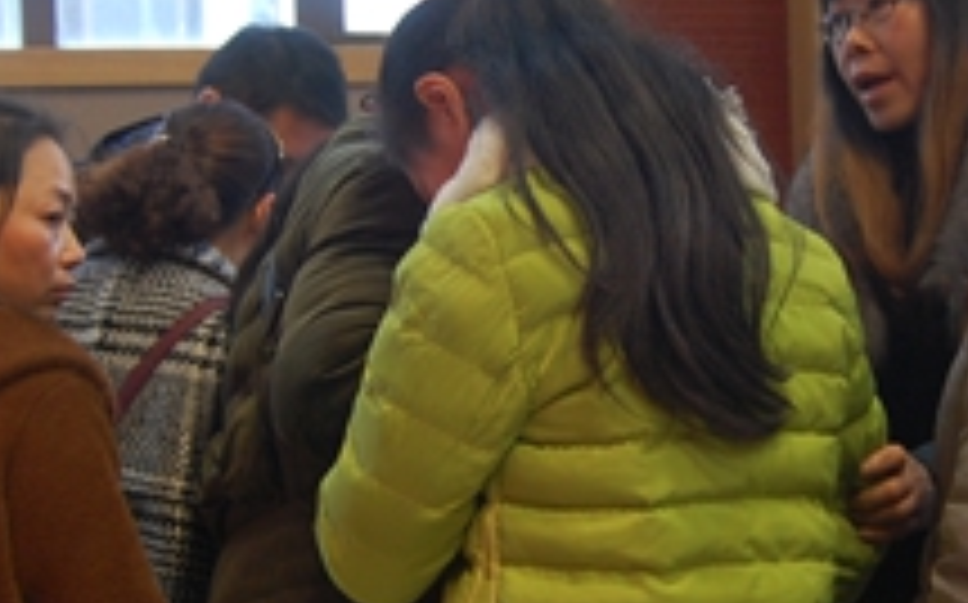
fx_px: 1872
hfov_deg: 28.8
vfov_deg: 18.3
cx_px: 635
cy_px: 292
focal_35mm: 71
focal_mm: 20
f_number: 3.8
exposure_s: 1/30
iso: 720
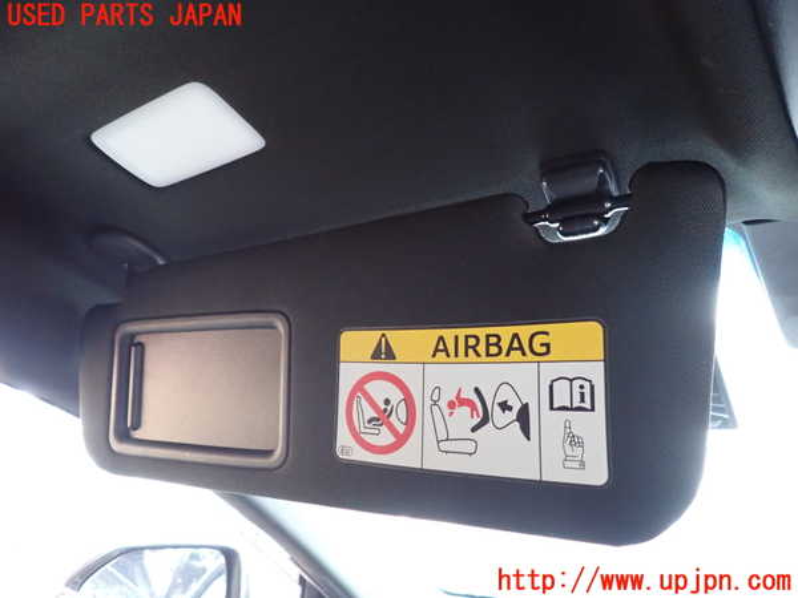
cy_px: 299
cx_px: 399
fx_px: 576
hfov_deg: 69.4
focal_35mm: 25
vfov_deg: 54.9
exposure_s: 1/30
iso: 800
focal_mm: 4.5
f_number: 2
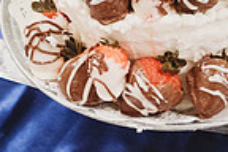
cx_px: 166
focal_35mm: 97
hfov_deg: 20.9
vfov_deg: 12.6
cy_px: -139
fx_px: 614
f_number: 4
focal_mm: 24
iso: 4000
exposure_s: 1/200
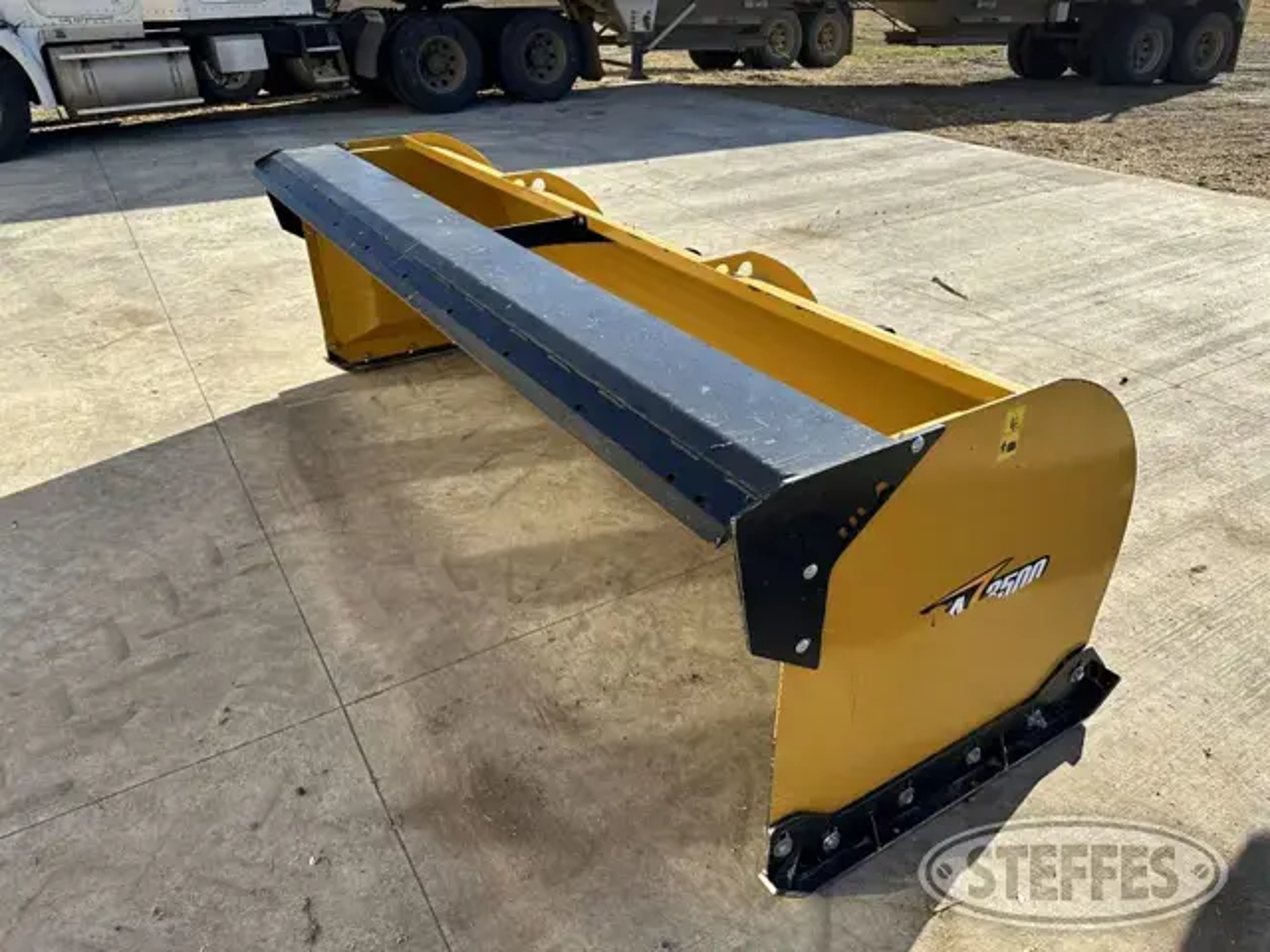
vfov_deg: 56.8
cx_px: 635
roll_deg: +3.3
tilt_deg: -28.7
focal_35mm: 24
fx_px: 881
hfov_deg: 71.6
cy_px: 476
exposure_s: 1/2525
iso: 80
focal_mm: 6.86
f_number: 1.78
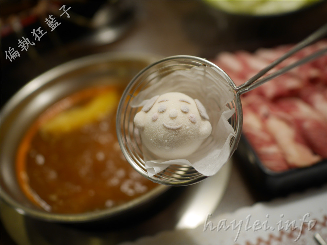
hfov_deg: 60.0
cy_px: 122
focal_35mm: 30
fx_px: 283
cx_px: 164
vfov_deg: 46.8
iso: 250
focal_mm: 15
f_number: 1.7
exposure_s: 1/60
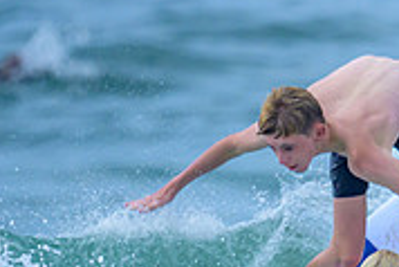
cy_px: 252
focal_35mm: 3504
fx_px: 38867
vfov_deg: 0.4
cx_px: 502
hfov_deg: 0.6
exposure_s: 1/3200
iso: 360
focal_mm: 800
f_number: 6.3
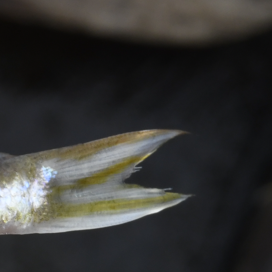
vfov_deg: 5.8
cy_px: 212
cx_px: -311
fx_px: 2685
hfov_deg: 5.6
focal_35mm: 302
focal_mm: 50
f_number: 16
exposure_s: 1/125
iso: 800
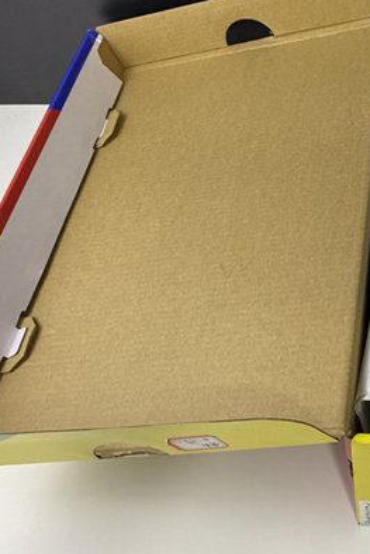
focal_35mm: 48
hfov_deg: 25.9
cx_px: 411
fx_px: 739
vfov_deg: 41.1
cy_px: 250
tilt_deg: -49.1
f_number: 1.8
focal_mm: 4.25
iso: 125
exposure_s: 1/88
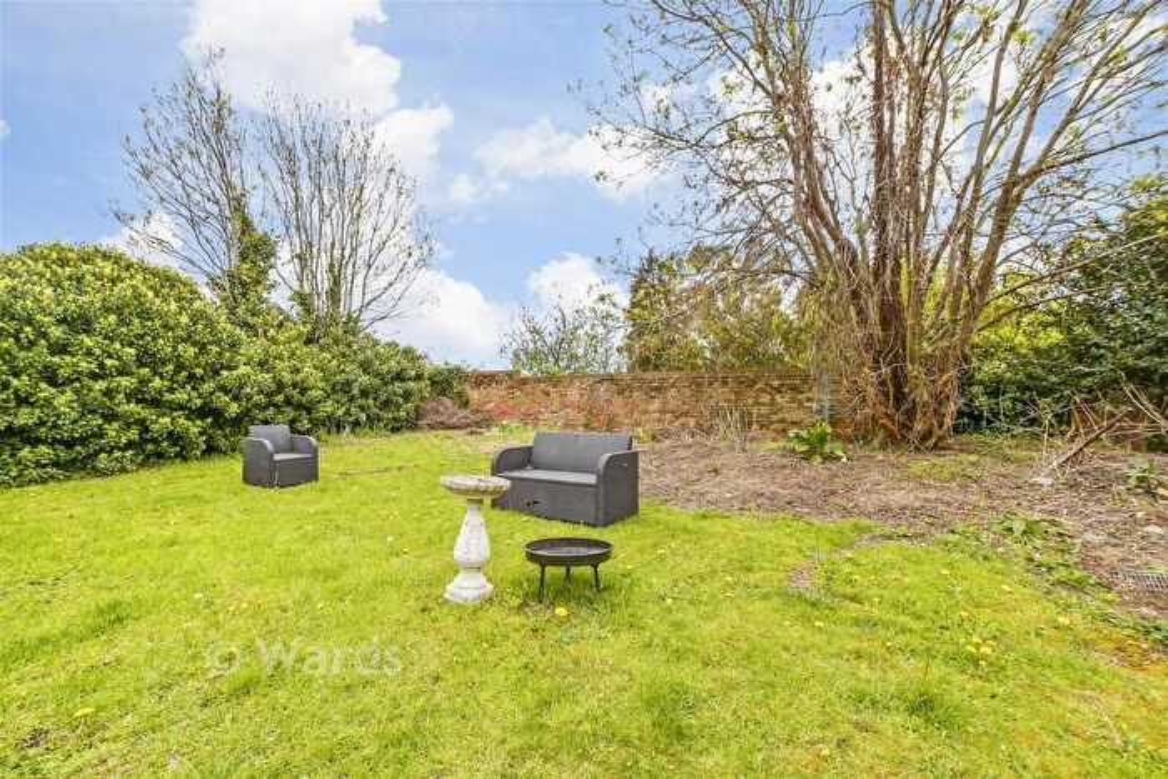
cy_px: 390
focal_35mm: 15
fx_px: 487
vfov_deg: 77.4
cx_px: 584
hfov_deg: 100.4
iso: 160
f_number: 8
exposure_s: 1/160
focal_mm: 10
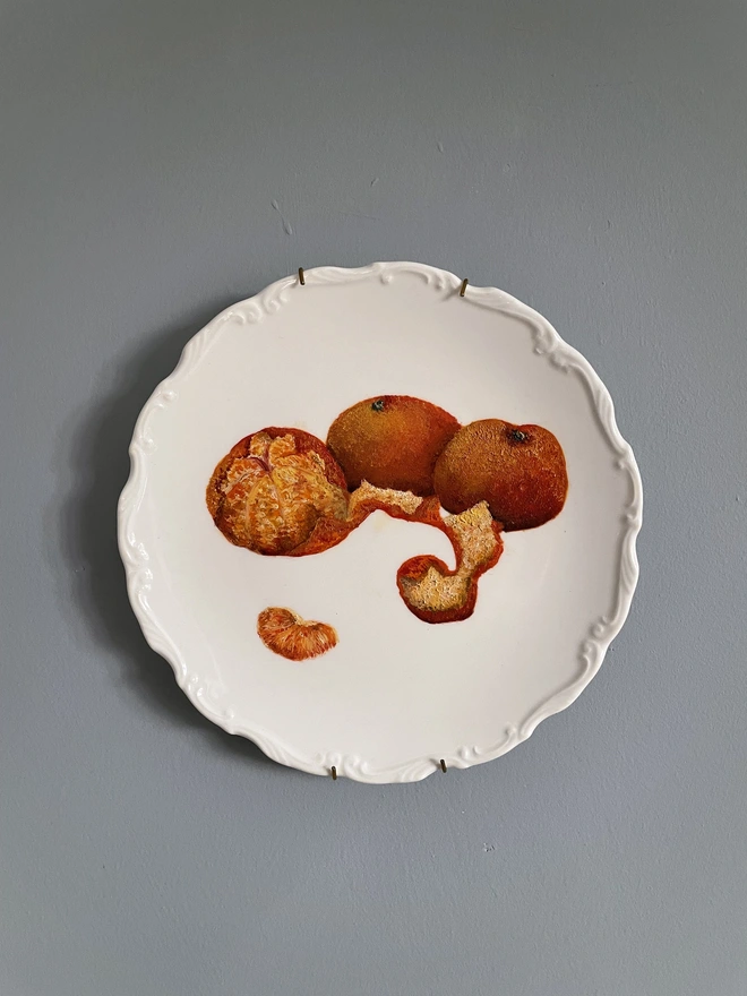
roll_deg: -0.6
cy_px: 498
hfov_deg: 53.1
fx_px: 748
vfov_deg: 67.3
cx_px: 374
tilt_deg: -3.7
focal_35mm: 26
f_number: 1.6
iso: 125
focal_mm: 4.2
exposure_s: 1/61
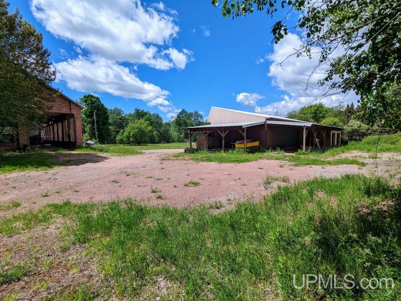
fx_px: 185
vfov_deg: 78.1
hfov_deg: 94.5
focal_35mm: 16
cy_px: 150
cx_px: 200
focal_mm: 2.35
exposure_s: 1/2381
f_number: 2.2
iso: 48
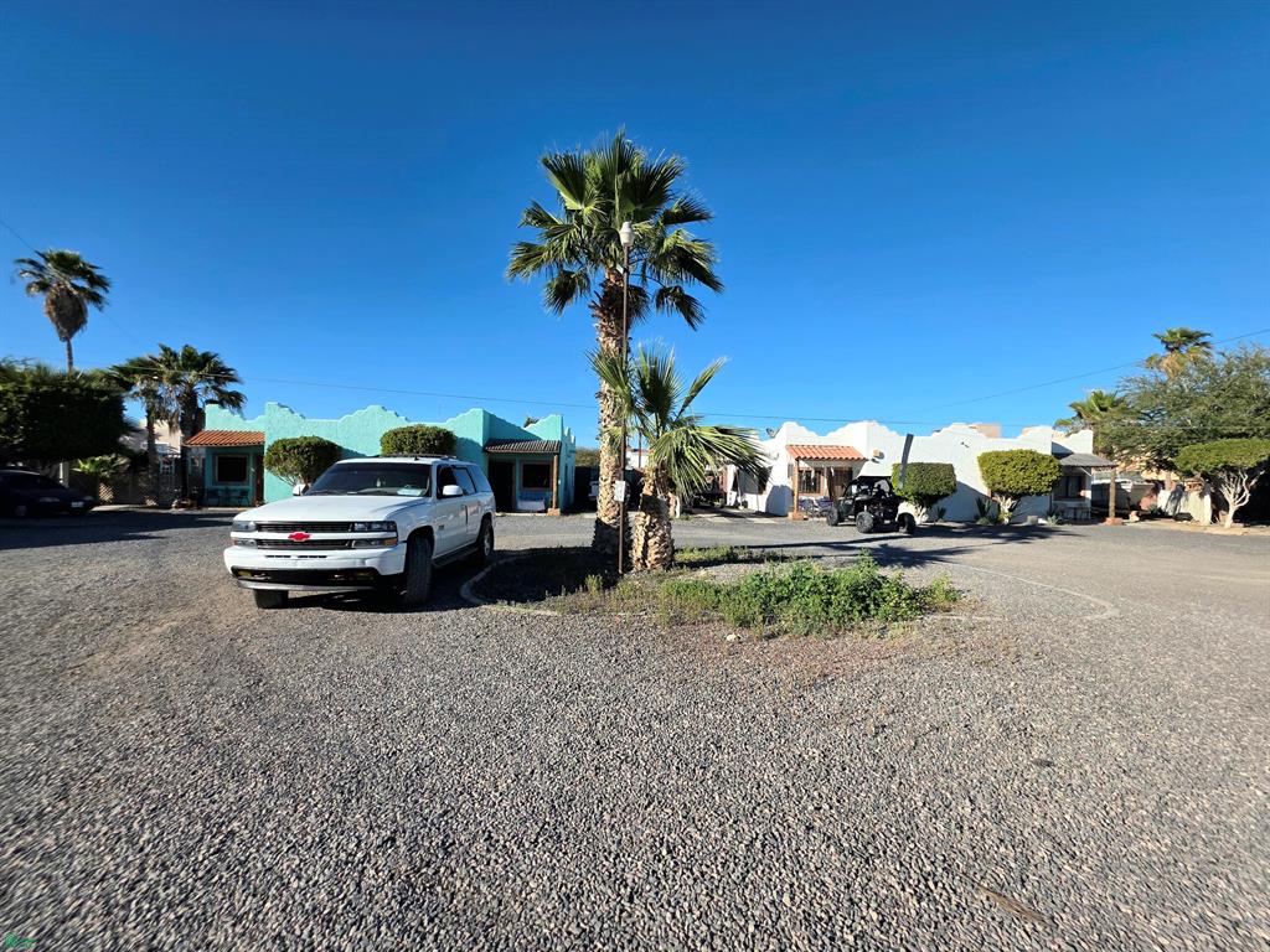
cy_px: 476
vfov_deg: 89.9
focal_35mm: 13
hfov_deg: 106.2
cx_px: 635
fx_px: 477
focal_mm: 2.2
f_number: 1.9
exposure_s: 1/2500
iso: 40
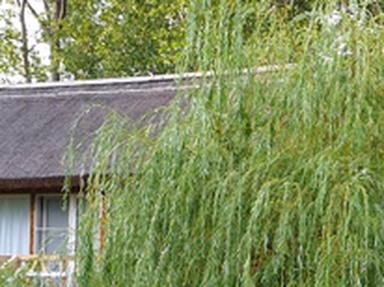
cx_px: 518
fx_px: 1119
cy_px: 250
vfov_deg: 14.5
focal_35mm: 101
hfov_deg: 18.0
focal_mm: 4.3
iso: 50
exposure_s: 1/100
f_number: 2.4
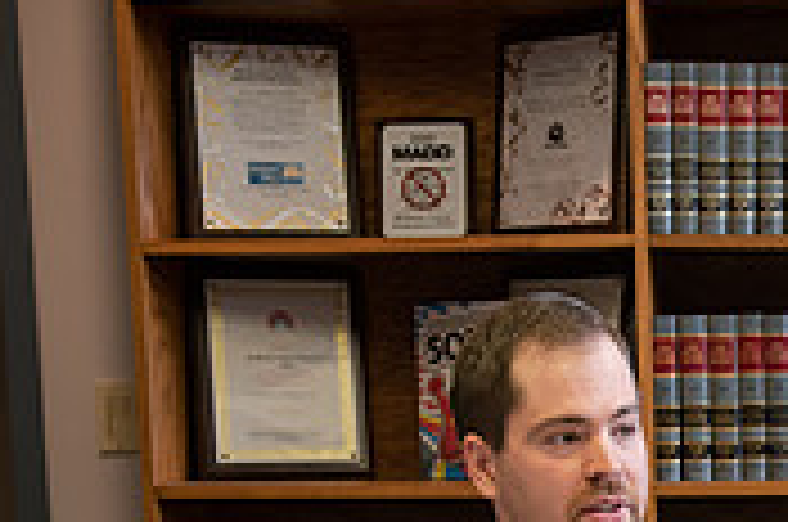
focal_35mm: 113
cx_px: 860
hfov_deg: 17.5
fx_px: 2469
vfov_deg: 11.6
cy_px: 745
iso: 800
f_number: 3.2
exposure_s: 1/125
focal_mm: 34
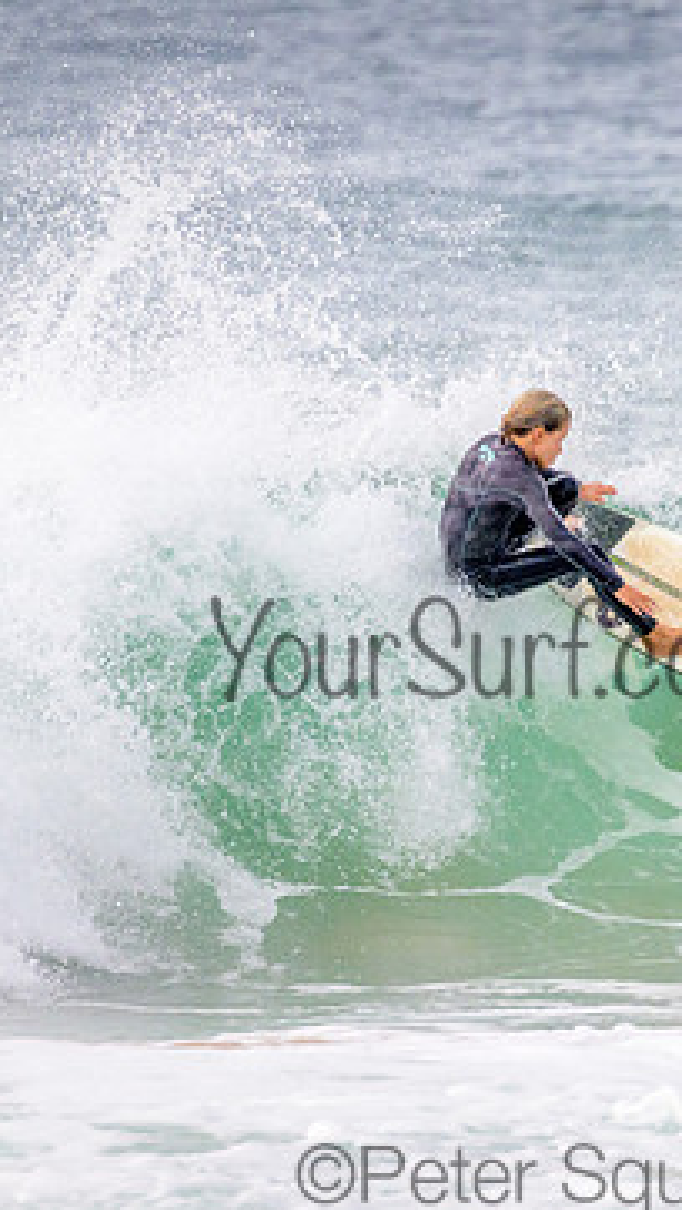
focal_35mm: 1343
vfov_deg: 1.6
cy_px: 620
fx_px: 43116
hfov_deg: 0.9
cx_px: 555
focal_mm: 800
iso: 1800
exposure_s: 1/2000
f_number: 11
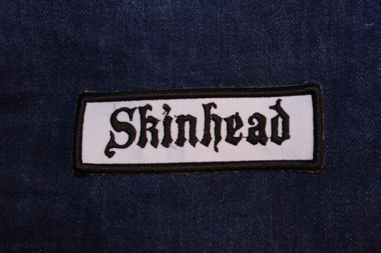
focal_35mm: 39
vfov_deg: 34.1
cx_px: 190
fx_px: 412
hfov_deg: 49.6
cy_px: 126
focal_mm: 26.25
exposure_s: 1/25
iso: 200
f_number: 8
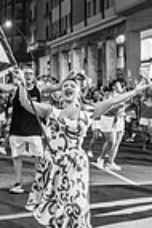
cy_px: 27
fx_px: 480
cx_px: -40
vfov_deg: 25.9
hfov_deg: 17.0
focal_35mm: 76
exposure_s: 1/200
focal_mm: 24
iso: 5000
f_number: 2
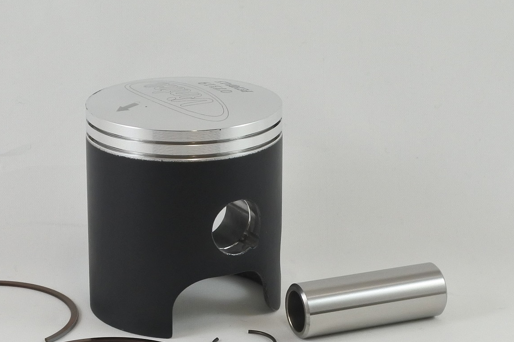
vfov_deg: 21.5
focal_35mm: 63
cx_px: 185
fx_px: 899
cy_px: 233
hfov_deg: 31.7
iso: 400
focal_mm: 16.1
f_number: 4.5
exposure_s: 1/200
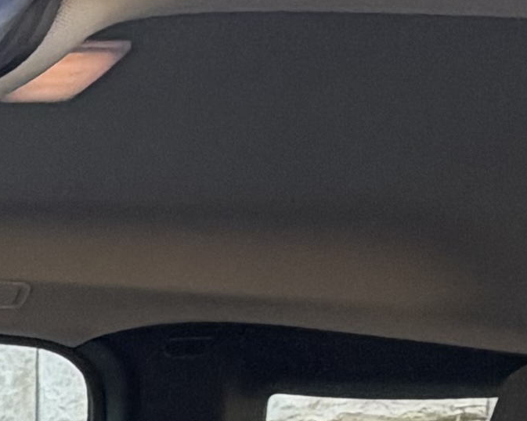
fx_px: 1809
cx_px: -570
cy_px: 977
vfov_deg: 11.3
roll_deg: +4.4
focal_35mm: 116
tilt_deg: -9.5
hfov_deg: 13.7
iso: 100
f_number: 2.2
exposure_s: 1/121
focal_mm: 2.22
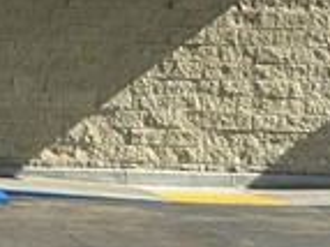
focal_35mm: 172
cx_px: -374
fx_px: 1638
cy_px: 175
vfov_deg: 8.6
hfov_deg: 10.4
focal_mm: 6.86
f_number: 1.78
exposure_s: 1/5848
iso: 80
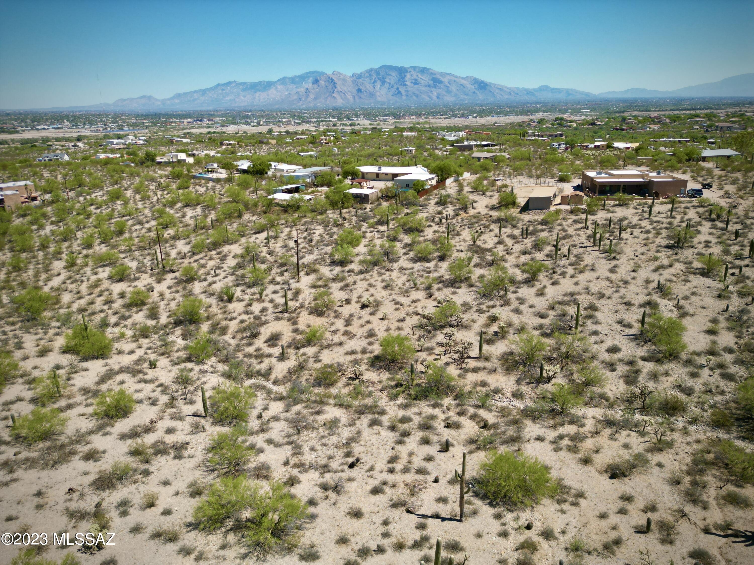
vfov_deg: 56.8
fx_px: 523
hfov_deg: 71.6
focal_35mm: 24
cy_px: 282
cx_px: 377
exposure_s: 1/2500
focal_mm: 6.72
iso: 100
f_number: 1.7
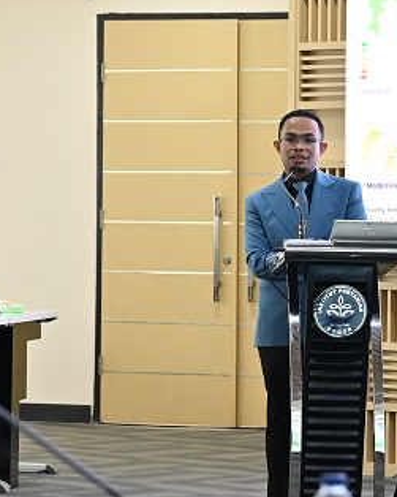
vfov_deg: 9.6
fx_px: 2968
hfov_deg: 7.6
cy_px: 166
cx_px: -65
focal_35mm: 202
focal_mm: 50
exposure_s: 1/160
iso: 1250
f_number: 2.8
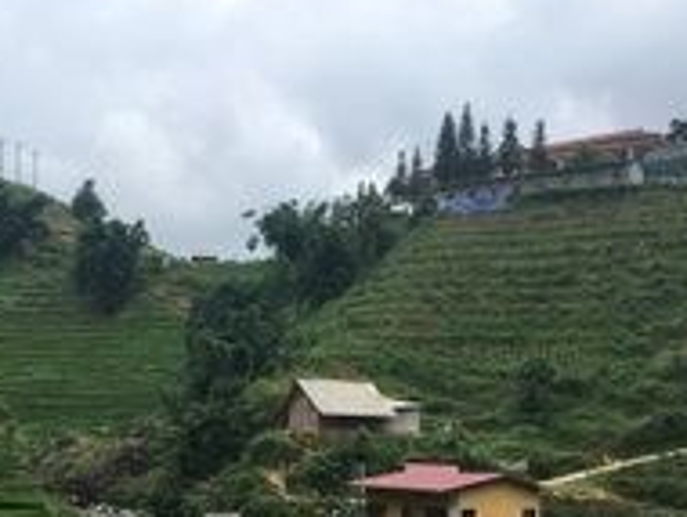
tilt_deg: -2.1
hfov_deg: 31.4
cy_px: 495
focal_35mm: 61
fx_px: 1212
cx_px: 235
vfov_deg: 23.3
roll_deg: -0.9
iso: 25
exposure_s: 1/1241
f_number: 2.2
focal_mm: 4.15
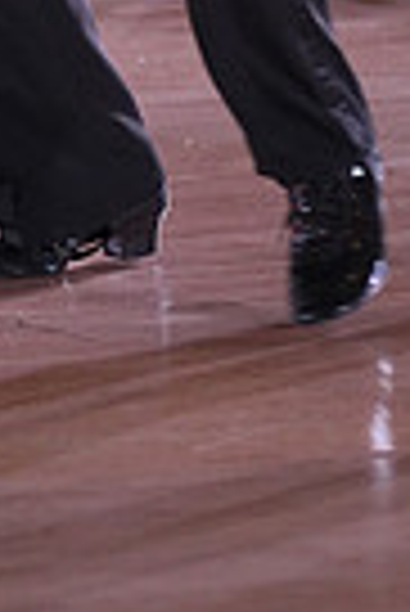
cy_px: -688
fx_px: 9201
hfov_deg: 2.6
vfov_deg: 3.8
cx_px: 403
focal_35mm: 540
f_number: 4
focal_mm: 127
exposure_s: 1/400
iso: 1600
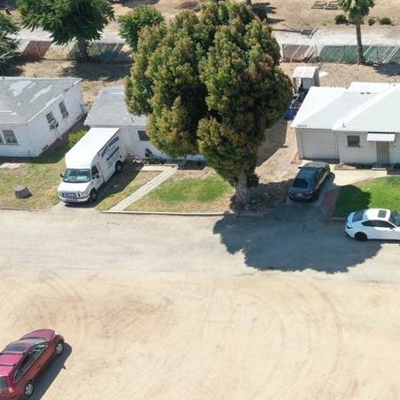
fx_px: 706
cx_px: 439
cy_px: 177
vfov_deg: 31.6
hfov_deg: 28.7
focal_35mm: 54
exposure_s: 1/320
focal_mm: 10.26
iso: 100
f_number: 5
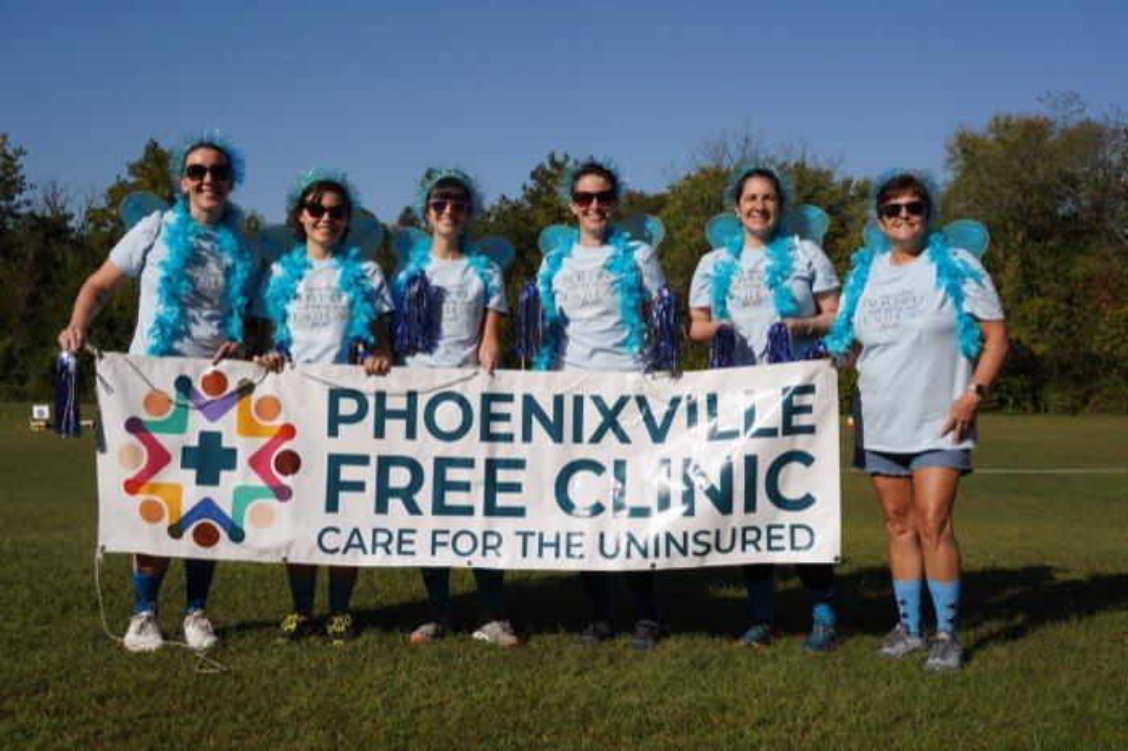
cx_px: 564
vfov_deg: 35.0
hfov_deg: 50.7
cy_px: 376
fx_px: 1190
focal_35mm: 38
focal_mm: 38
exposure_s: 1/640
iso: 100
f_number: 8
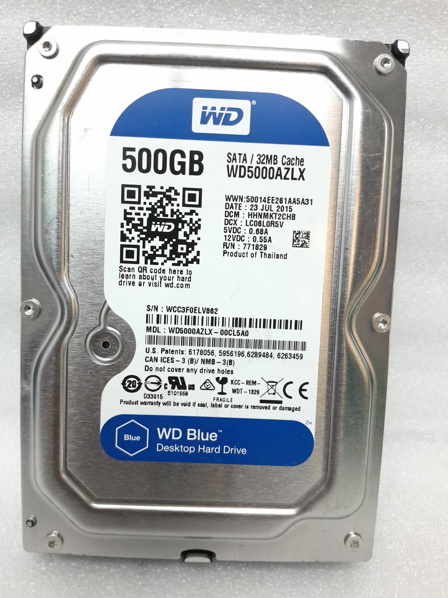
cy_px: 299
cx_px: 224
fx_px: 449
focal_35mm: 26
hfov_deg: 53.1
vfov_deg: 67.3
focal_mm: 3.98
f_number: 1.8
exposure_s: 1/125
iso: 400
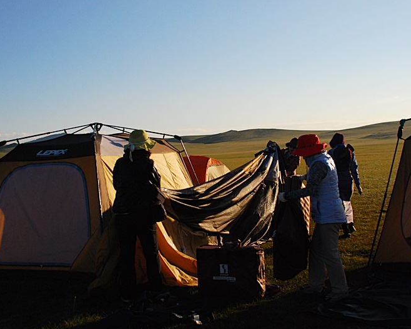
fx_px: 584
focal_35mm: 48
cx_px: 207
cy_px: 167
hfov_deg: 38.8
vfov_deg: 31.4
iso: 400
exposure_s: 1/2000
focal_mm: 28
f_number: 5.6
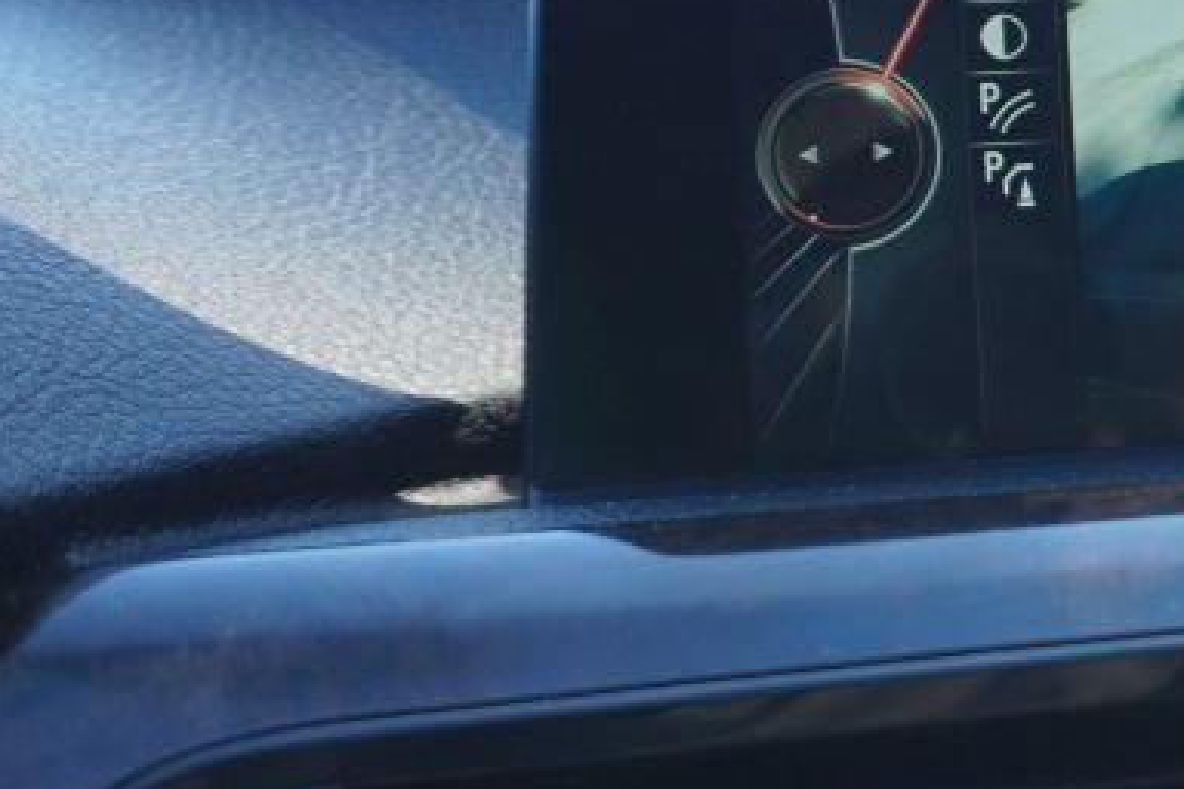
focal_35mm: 80
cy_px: 193
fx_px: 2631
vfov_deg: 17.0
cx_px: 1569
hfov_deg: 22.5
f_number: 4.5
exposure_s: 1/60
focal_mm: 20
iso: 100
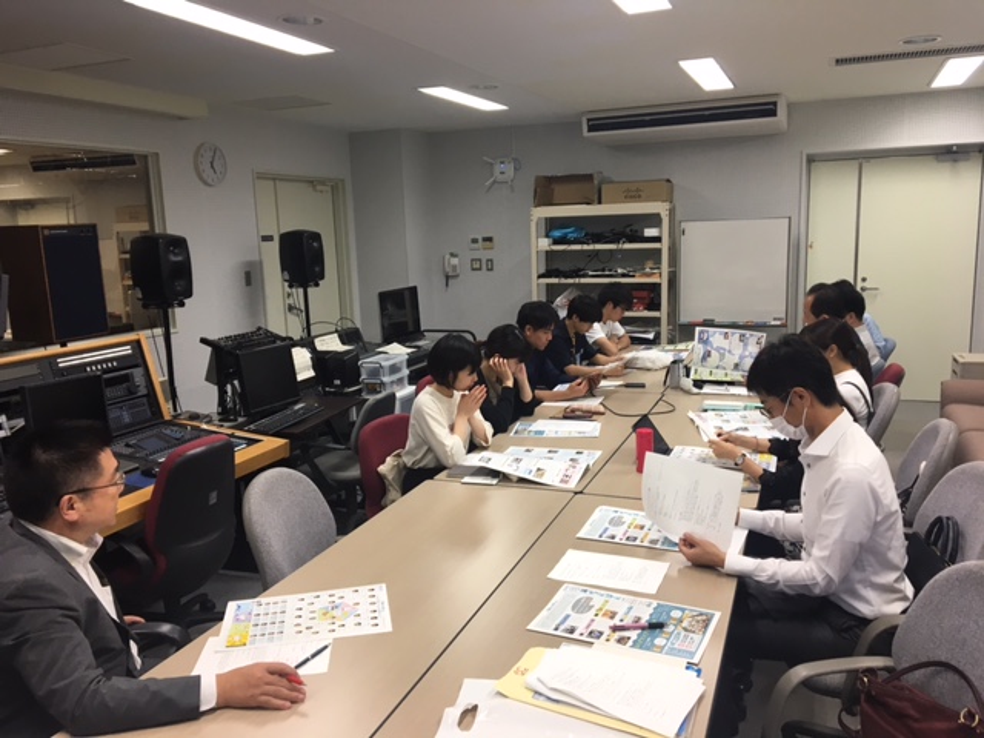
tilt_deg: -9.5
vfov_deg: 48.2
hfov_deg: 61.7
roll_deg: +2.1
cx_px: 492
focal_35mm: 29
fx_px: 824
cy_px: 369
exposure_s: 1/30
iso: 25
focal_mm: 4.15
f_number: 2.2
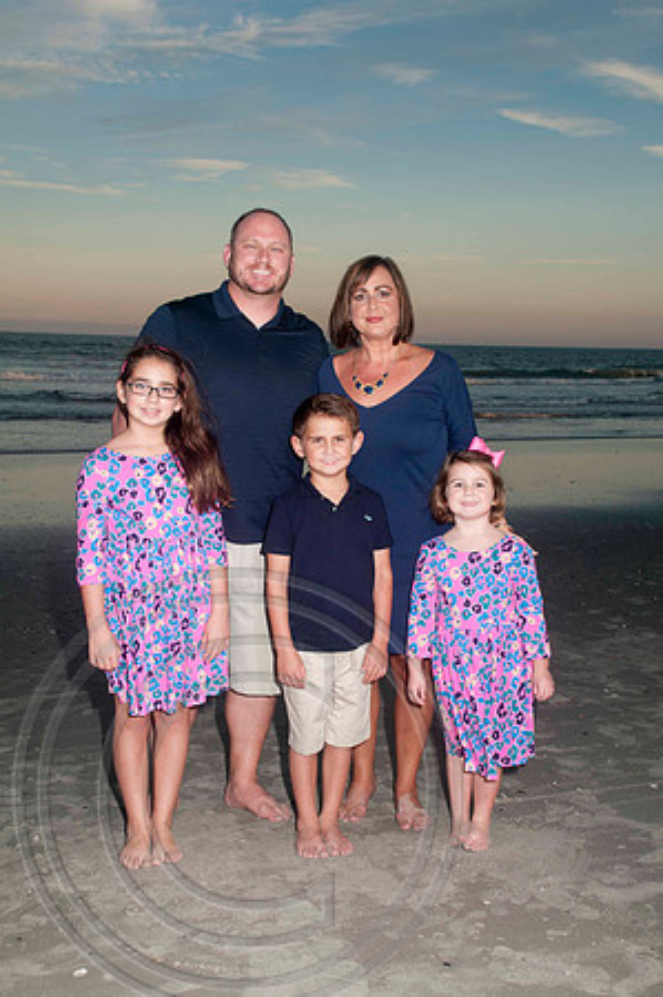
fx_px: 1329
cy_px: 498
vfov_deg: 41.2
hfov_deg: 28.0
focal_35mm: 48
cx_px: 332
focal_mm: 32
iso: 200
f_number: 8
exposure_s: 1/200
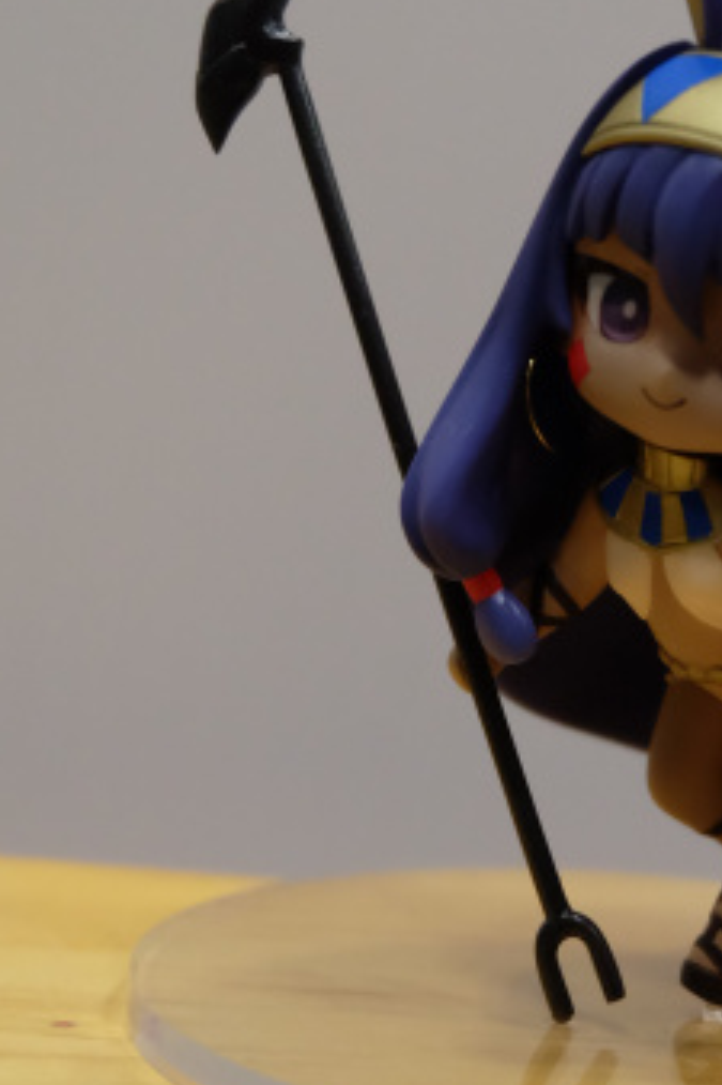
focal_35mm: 104
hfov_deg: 13.0
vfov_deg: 19.6
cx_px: 692
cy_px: 568
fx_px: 3132
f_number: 4.7
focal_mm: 29.5
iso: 2500
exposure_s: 1/125
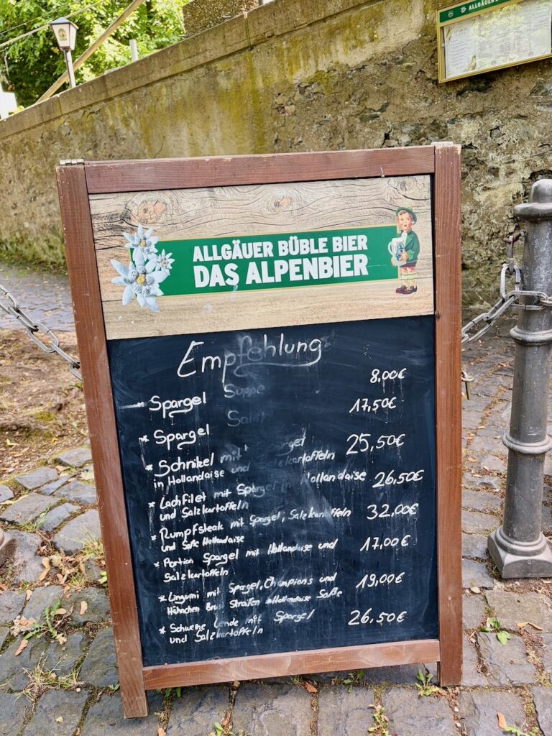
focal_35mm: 26
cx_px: 276
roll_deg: +8.9
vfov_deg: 67.3
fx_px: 553
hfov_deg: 53.1
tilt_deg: -16.2
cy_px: 368
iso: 50
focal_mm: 5.96
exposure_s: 1/121
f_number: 1.6
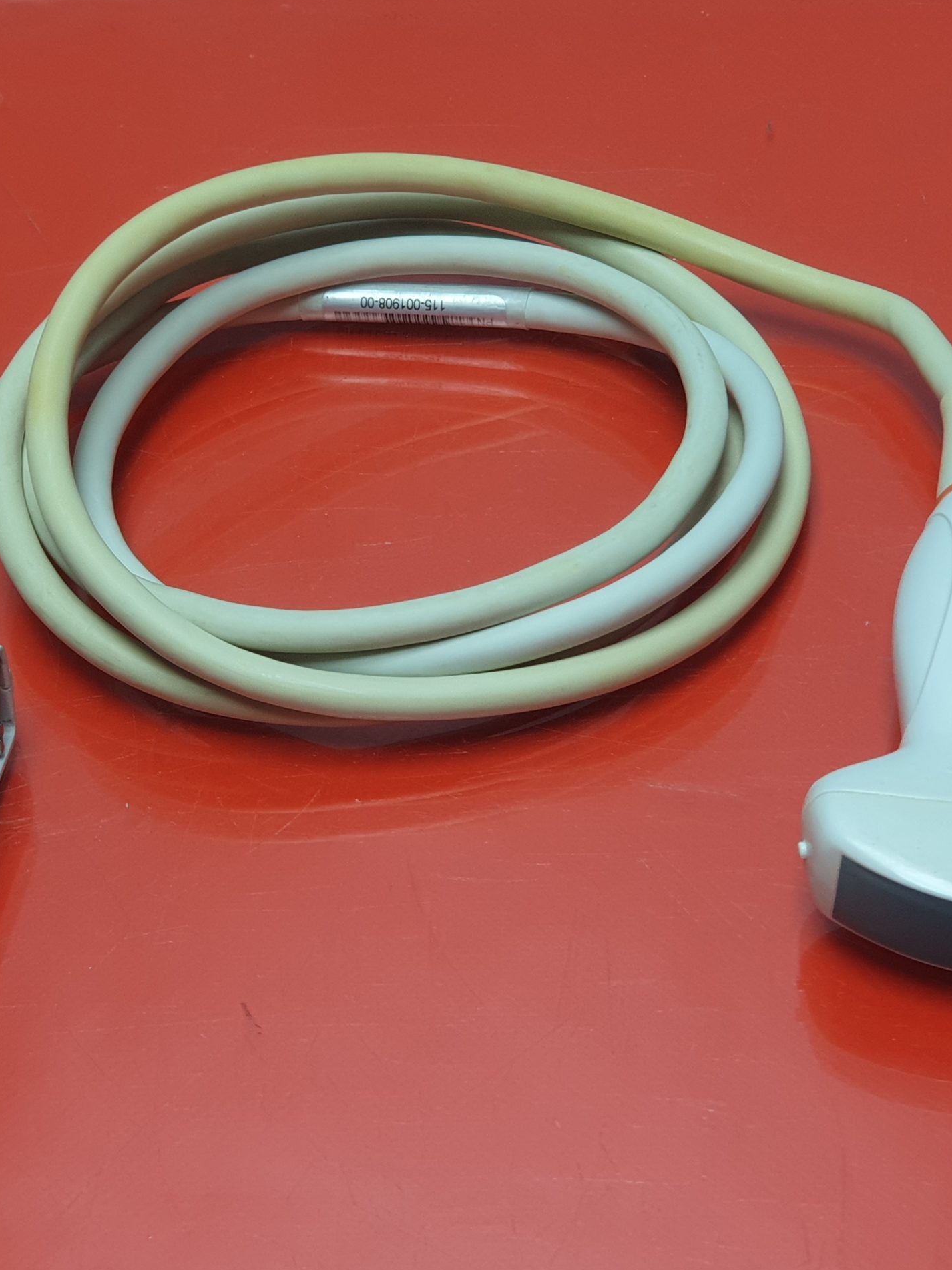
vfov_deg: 27.8
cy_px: 632
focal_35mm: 70
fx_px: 2567
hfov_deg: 21.0
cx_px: 477
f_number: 2.4
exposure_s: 1/33
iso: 50
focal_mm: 6
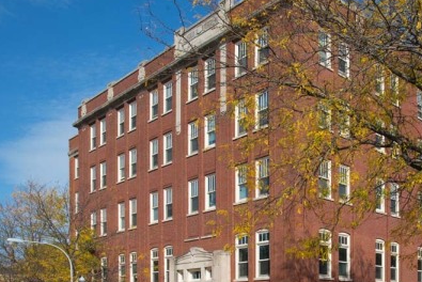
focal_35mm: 41
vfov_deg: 32.6
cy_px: 166
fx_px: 481
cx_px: 286
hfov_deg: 46.5
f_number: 11
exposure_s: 1/250
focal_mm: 27
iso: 250
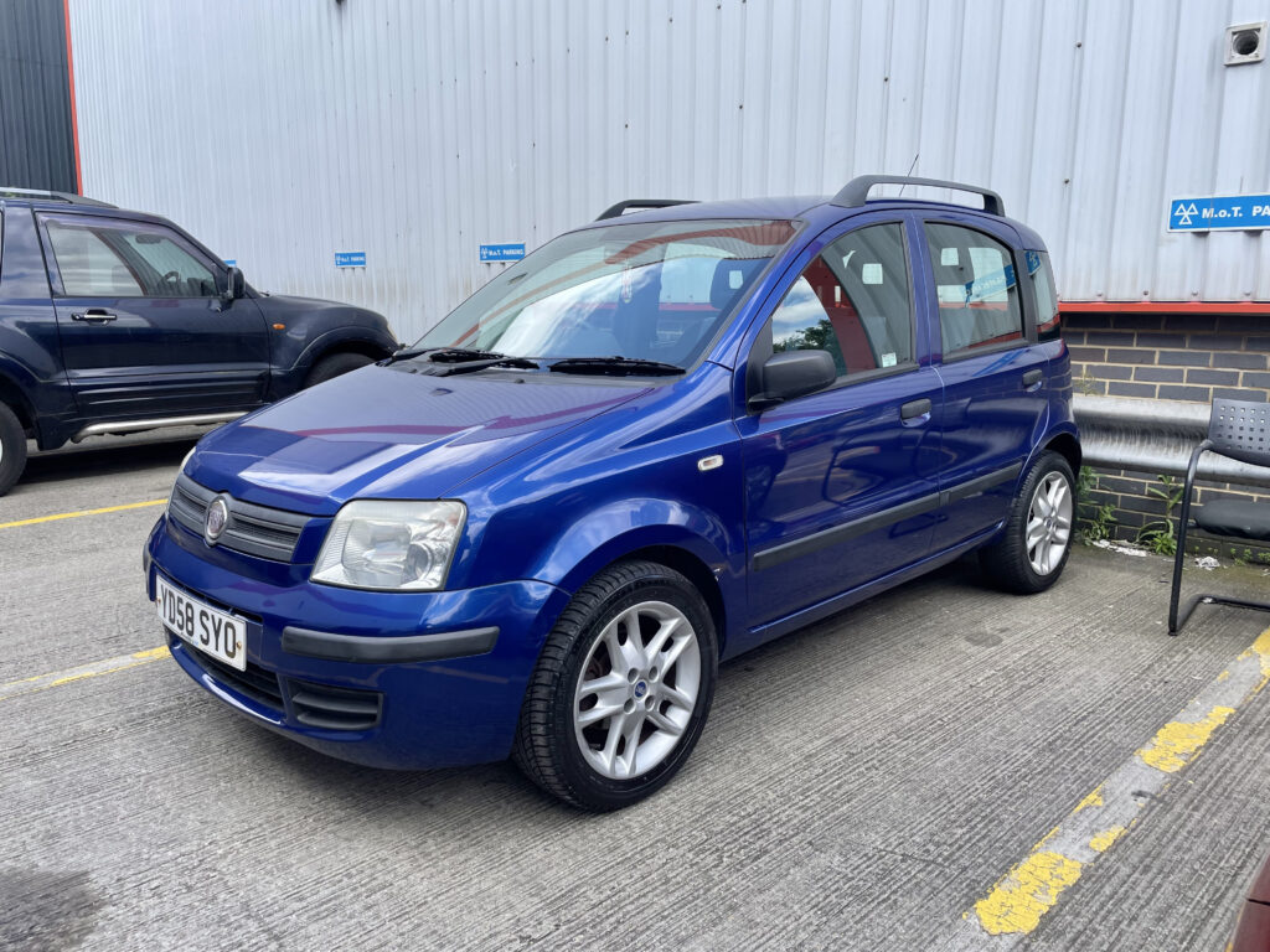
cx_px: 635
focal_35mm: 26
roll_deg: +0.1
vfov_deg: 53.1
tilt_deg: -9.9
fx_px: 954
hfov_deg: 67.3
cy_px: 476
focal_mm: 4.2
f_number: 1.6
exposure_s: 1/744
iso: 32
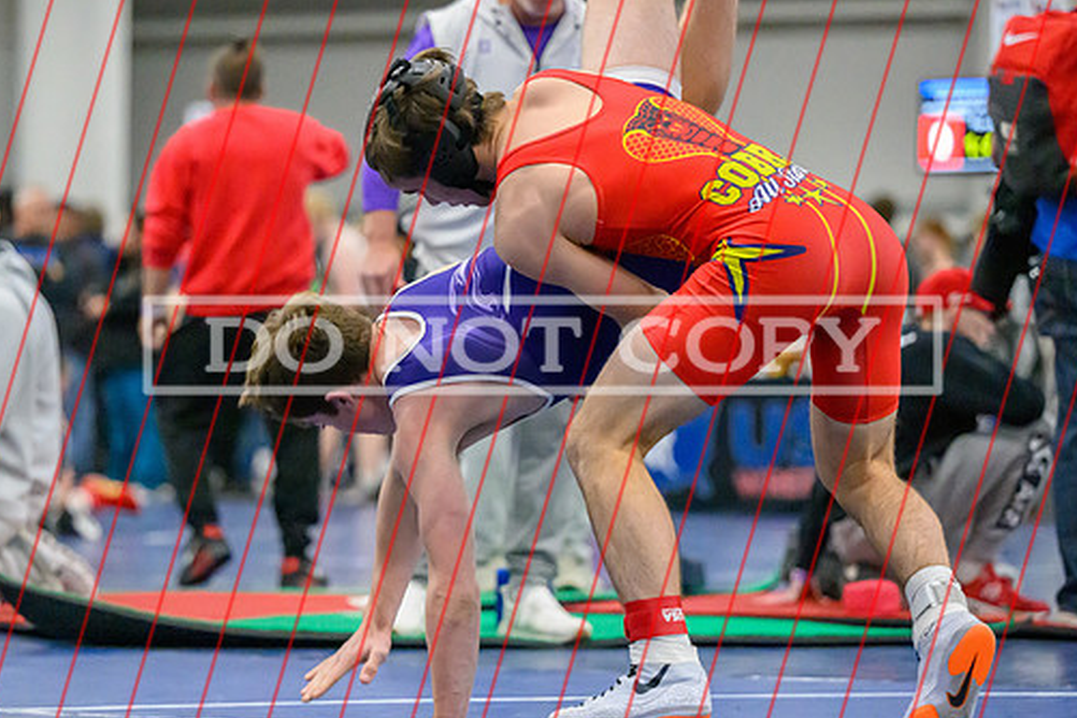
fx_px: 5026
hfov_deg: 12.2
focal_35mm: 168
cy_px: 358
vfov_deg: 8.2
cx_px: 478
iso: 25600
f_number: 2.8
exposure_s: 1/800
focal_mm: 130
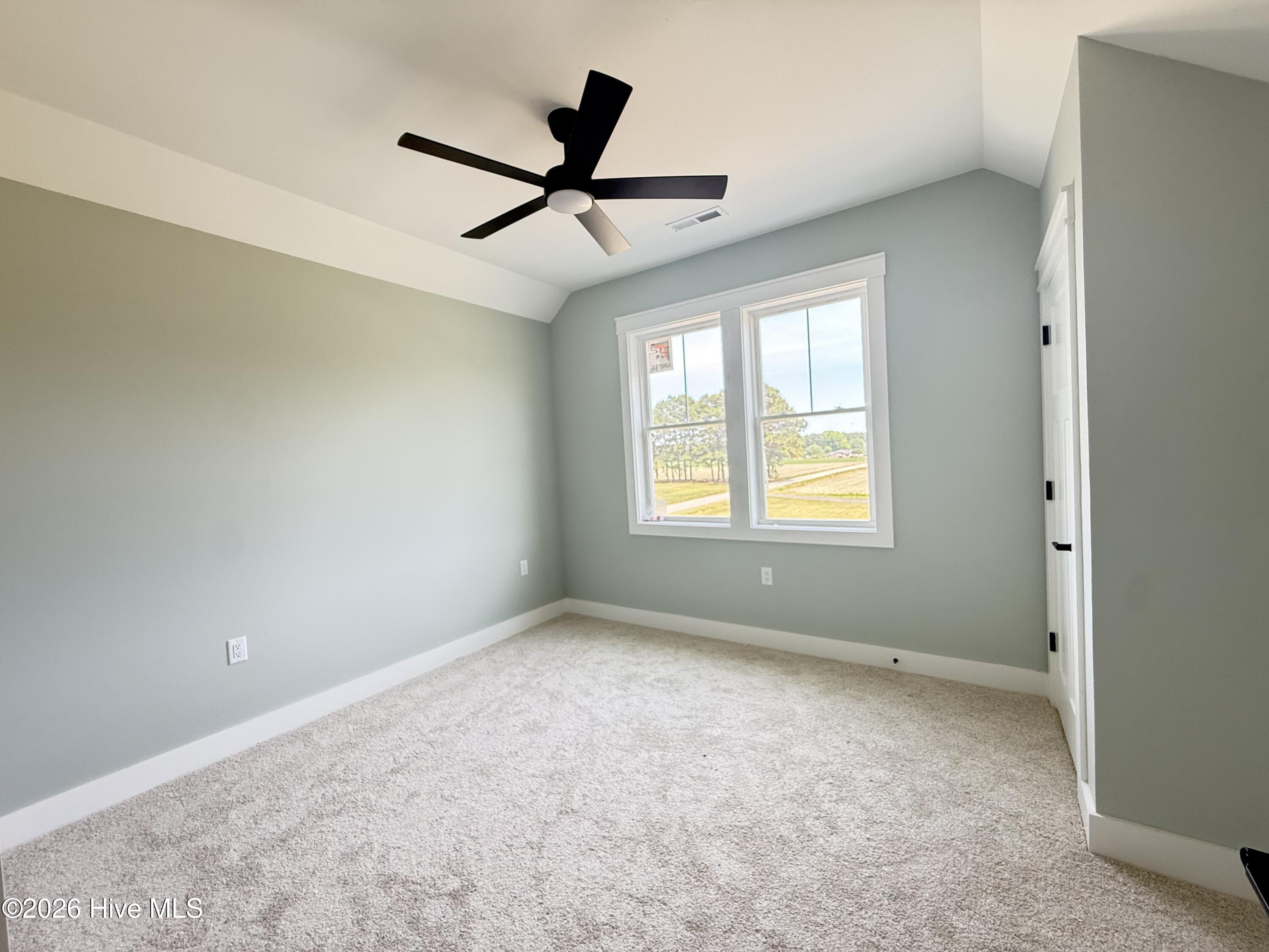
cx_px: 634
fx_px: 513
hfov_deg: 102.1
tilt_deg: -1.3
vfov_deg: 85.7
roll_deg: +2.9
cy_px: 476
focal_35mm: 14
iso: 200
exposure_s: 1/99
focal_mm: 2.22
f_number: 2.2
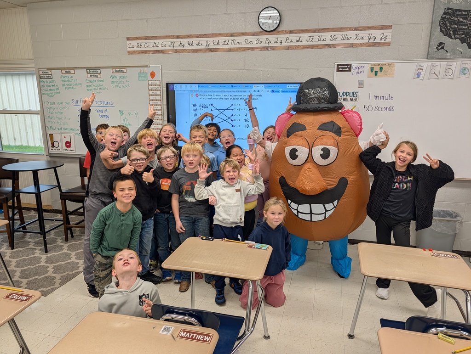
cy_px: 177
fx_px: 327
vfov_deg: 56.9
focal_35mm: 24
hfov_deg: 71.5
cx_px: 236
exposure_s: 1/120
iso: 48
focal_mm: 6.9
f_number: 1.68
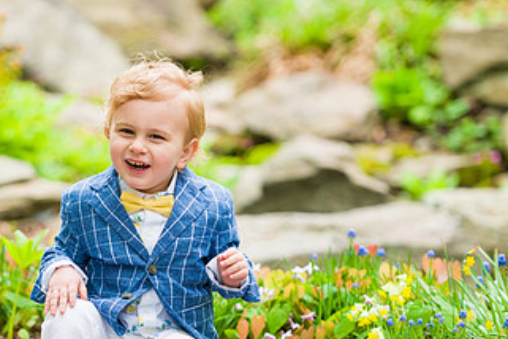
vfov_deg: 5.6
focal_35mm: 244
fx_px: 3443
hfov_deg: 8.4
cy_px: 223
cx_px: 112
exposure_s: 1/320
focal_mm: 135
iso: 200
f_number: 3.2
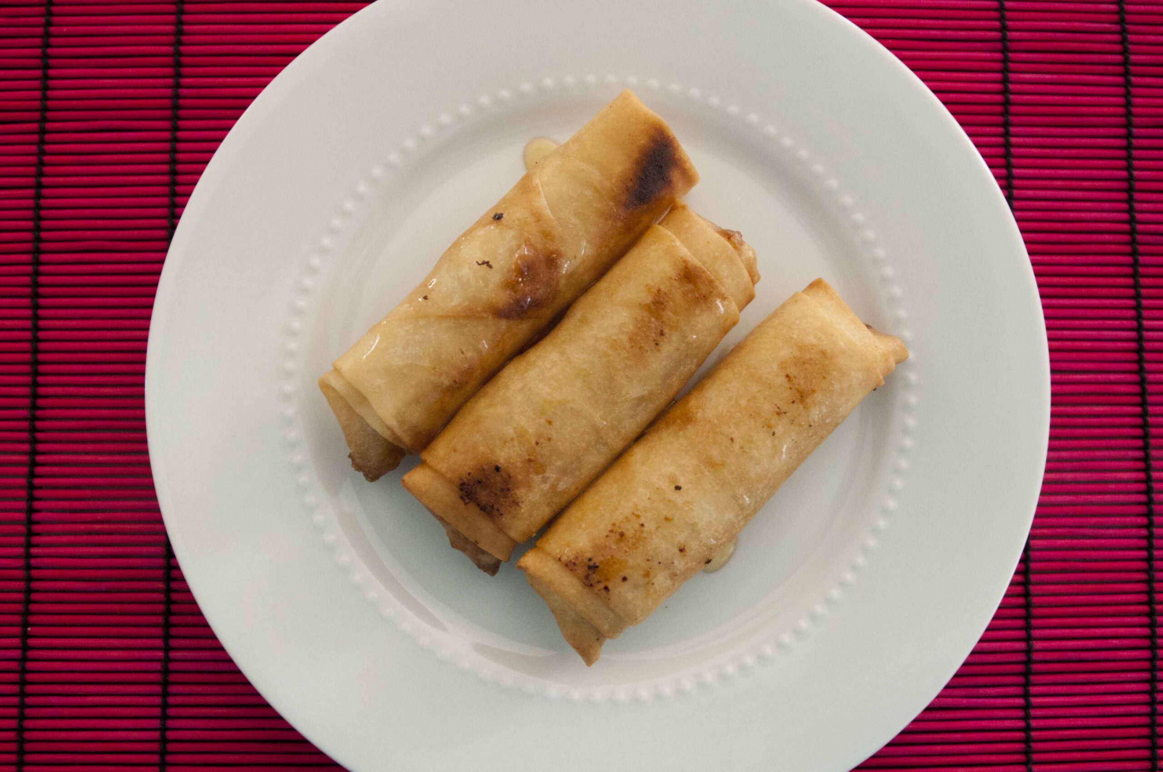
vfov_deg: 36.8
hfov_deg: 53.2
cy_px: 386
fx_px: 1162
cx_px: 582
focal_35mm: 36
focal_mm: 24
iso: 1600
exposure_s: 1/160
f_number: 2.8
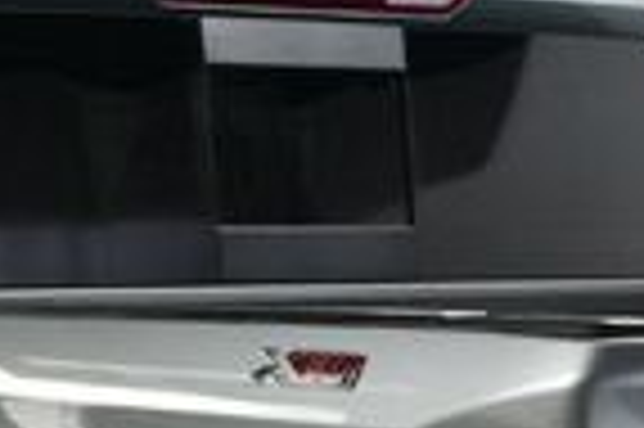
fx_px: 2645
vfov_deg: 8.9
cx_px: 486
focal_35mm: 148
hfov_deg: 13.8
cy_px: 770
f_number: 10
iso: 100
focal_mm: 22
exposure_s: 1/160
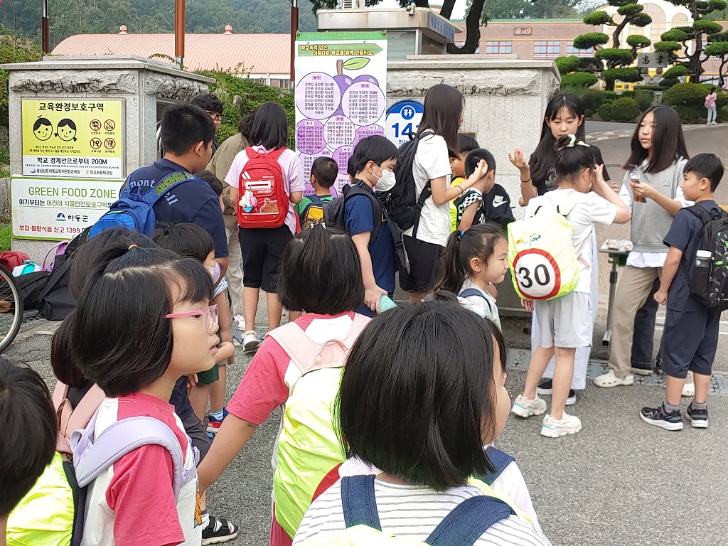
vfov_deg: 36.0
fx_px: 841
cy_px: 273
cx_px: 364
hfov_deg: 46.8
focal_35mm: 40
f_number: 1.5
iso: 50
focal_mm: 4.23
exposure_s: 1/595
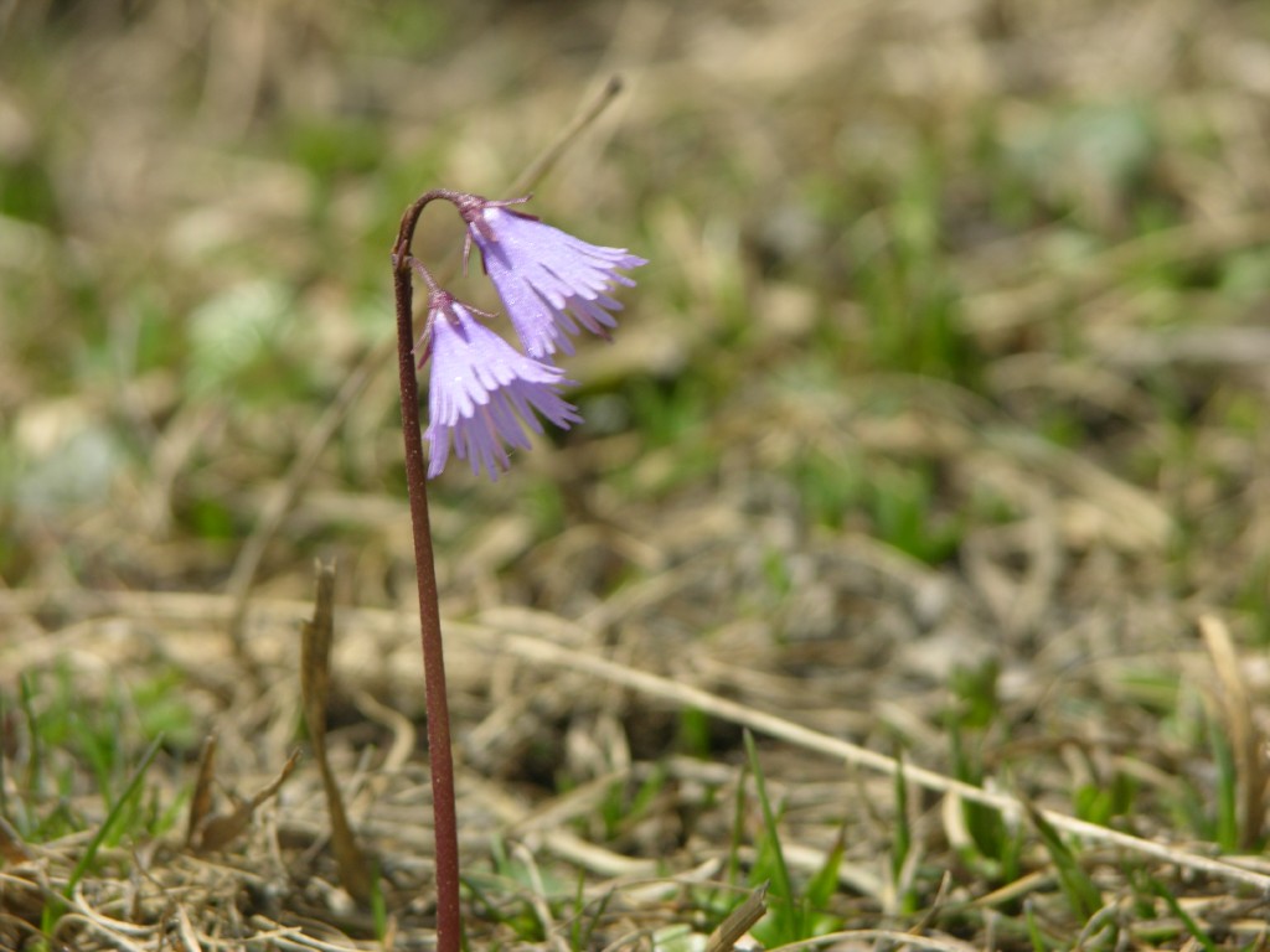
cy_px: 476
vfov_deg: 5.3
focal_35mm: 280
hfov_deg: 7.1
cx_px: 635
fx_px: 10273
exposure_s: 1/257
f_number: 5.3
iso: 50
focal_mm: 71.2
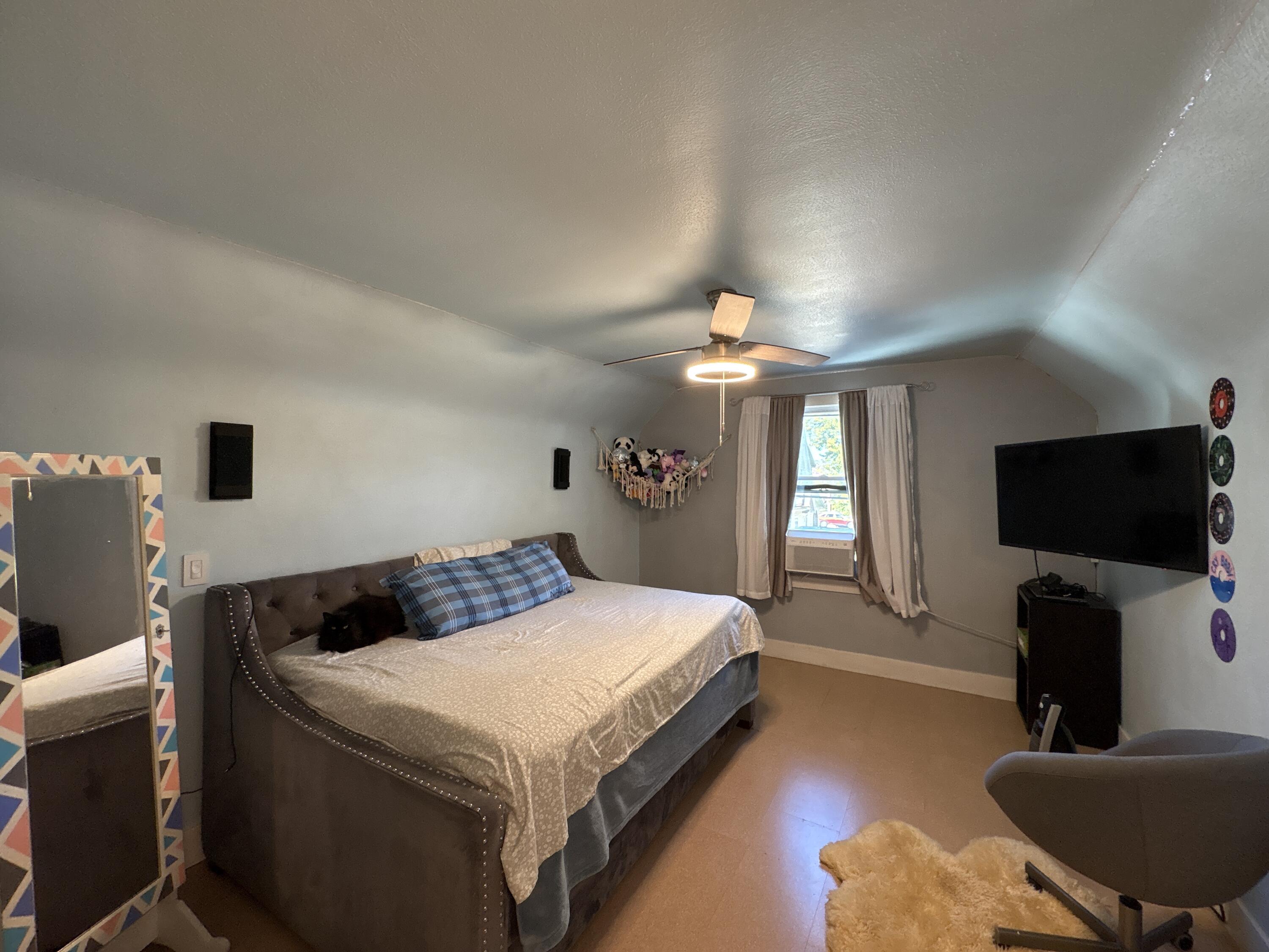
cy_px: 476
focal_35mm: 14
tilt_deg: +1.2
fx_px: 513
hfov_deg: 102.1
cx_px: 634
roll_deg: +0.4
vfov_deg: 85.7
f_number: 2.2
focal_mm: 2.22
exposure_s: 1/60
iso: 250
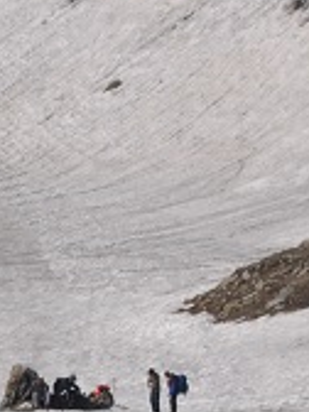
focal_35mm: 375
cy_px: 444
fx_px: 4461
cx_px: -56
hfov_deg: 4.0
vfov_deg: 5.3
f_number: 10
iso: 100
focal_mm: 45
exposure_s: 1/400
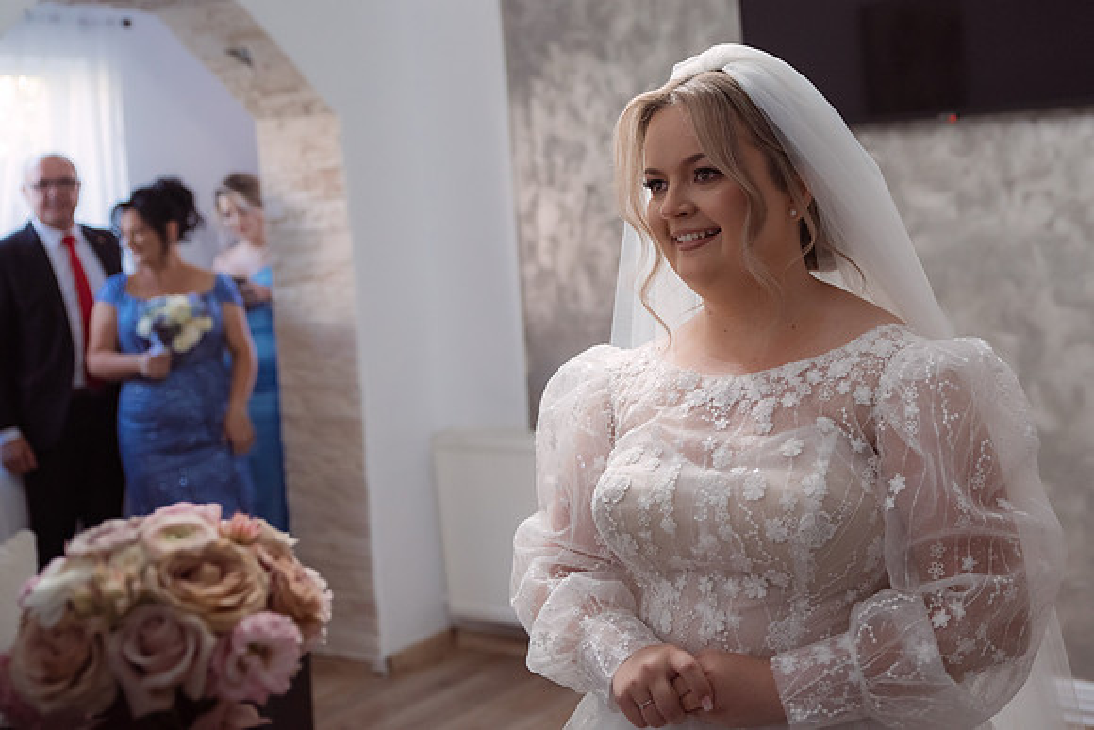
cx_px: 703
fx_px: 1564
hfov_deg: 38.2
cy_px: 261
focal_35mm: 51
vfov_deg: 26.2
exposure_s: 1/200
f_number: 2.8
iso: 1600
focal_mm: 40
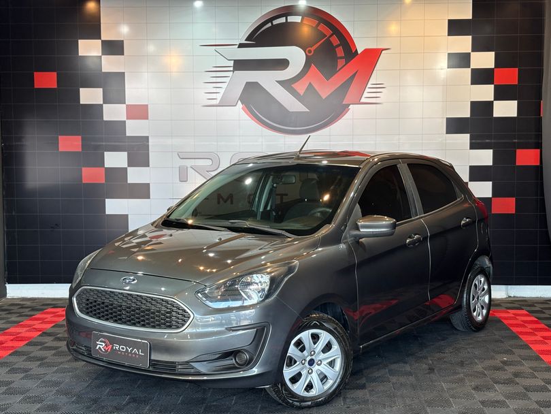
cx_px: 276
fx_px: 828
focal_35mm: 52
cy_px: 207
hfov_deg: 36.8
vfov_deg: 28.0
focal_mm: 5.96
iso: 50
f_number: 1.6
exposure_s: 1/120
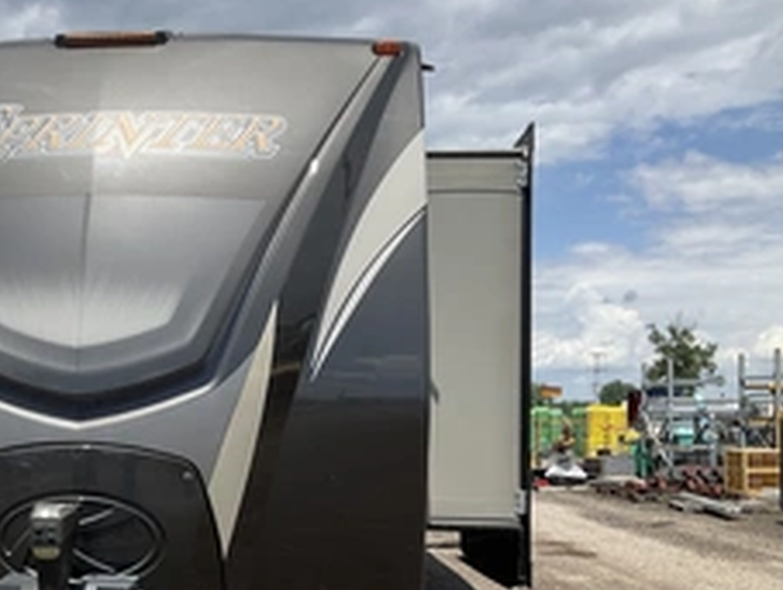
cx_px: 141
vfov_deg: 28.4
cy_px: 411
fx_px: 1155
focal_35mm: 51
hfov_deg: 36.0
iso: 25
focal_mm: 3
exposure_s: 1/2227
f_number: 1.8
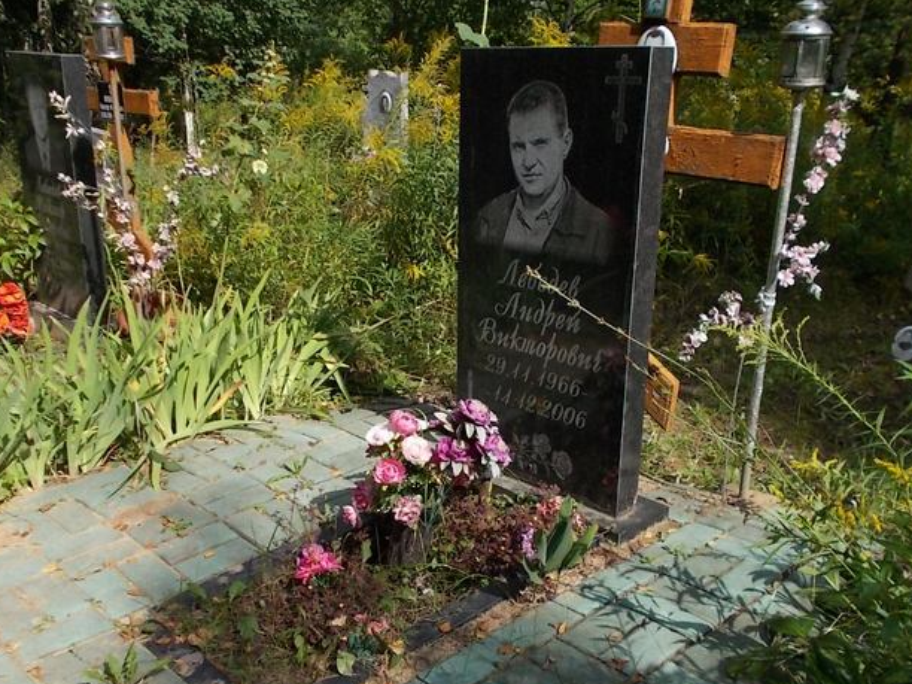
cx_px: 456
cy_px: 390
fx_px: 896
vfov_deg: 41.7
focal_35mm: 34
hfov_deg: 54.0
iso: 80
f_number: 8
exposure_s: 1/125
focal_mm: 4.6
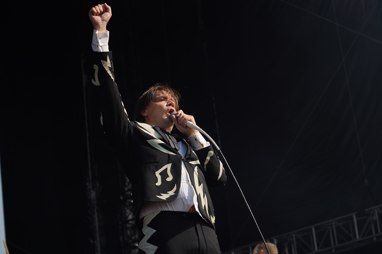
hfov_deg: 19.5
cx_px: 191
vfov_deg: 13.0
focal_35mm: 105
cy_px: 127
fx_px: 1114
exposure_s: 1/400
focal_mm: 105
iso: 100
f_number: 7.1
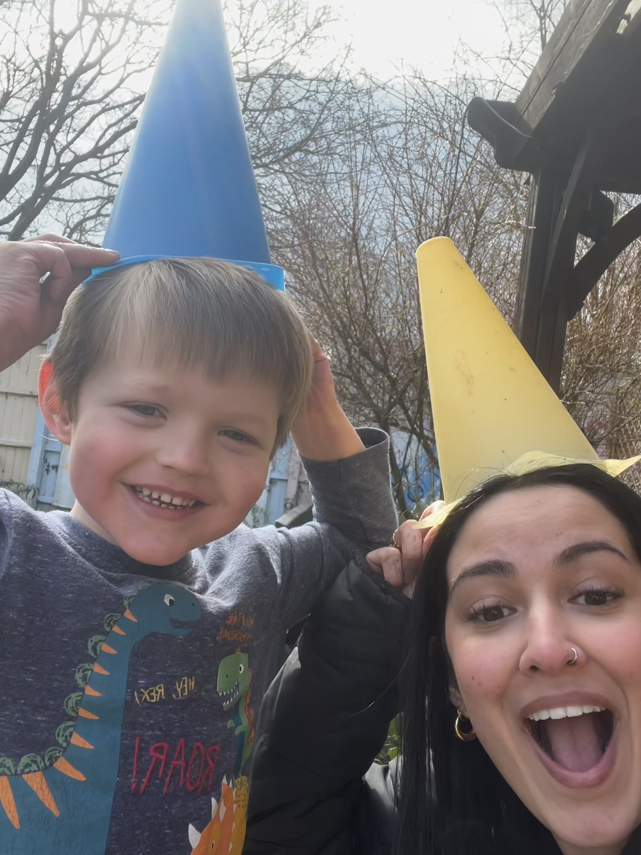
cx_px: 320
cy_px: 428
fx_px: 741
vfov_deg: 60.0
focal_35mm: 30
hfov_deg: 46.8
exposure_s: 1/182
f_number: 2.2
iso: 32
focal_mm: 2.71
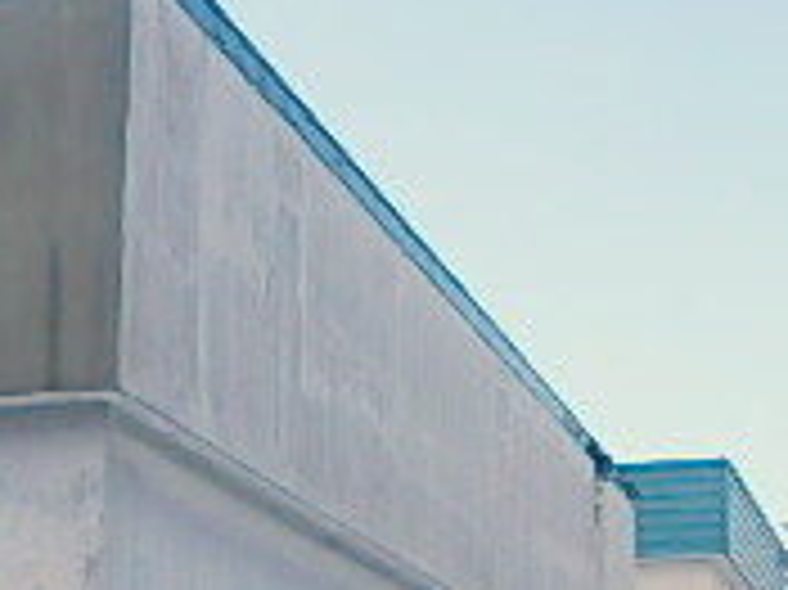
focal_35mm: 77
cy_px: 788
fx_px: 1752
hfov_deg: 24.4
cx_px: 752
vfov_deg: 17.8
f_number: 6
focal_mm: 3.7
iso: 125
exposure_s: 1/400
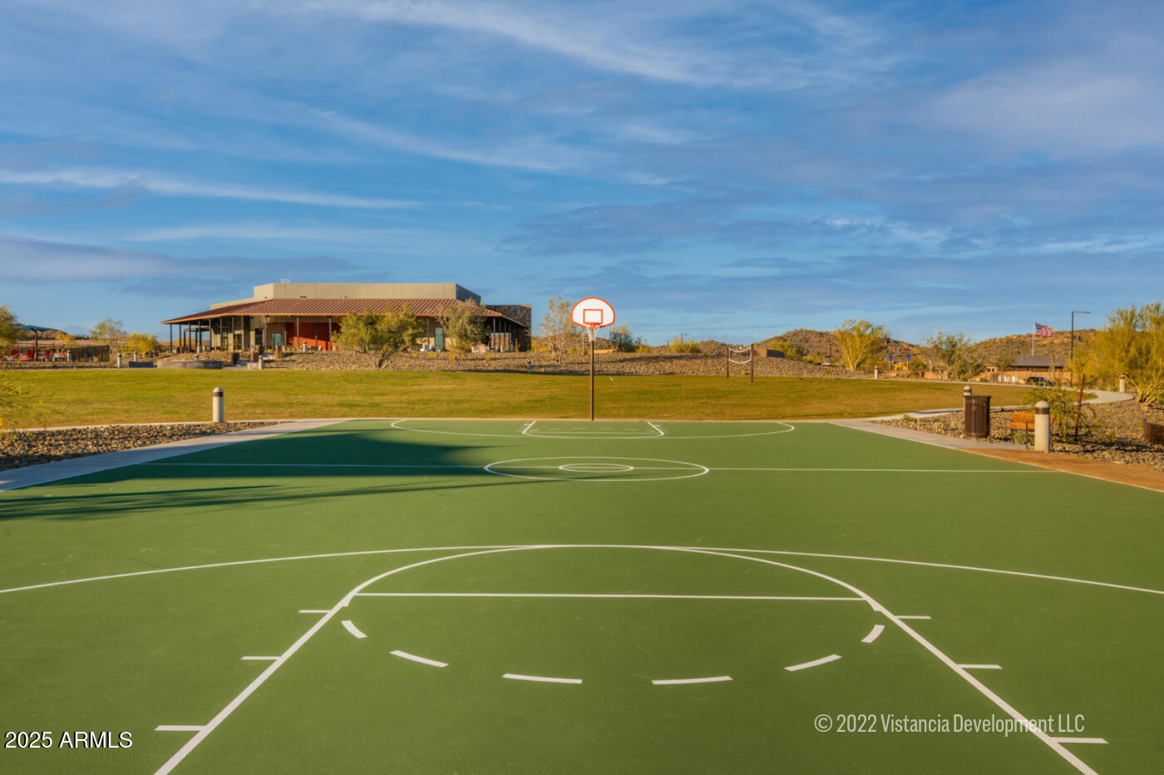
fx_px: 873
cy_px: 388
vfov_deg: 47.9
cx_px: 582
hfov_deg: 67.4
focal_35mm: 27
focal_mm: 27
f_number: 11
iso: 125
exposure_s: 1/30
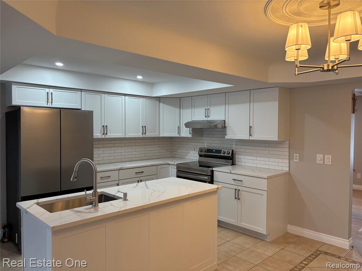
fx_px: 272
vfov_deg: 53.1
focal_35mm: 26
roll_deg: -0.4
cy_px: 136
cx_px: 181
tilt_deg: -1.4
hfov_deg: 67.3
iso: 125
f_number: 1.6
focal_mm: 5.96
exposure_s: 1/120
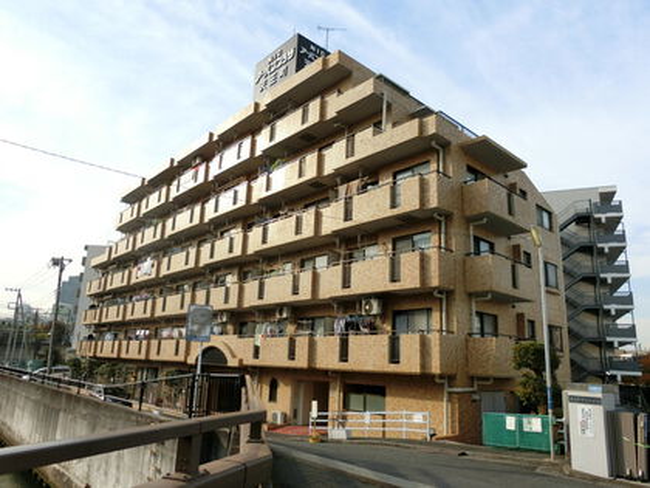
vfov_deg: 54.9
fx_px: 469
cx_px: 325
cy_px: 244
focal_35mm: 25
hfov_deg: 69.4
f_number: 3.5
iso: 80
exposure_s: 1/500
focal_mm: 4.5
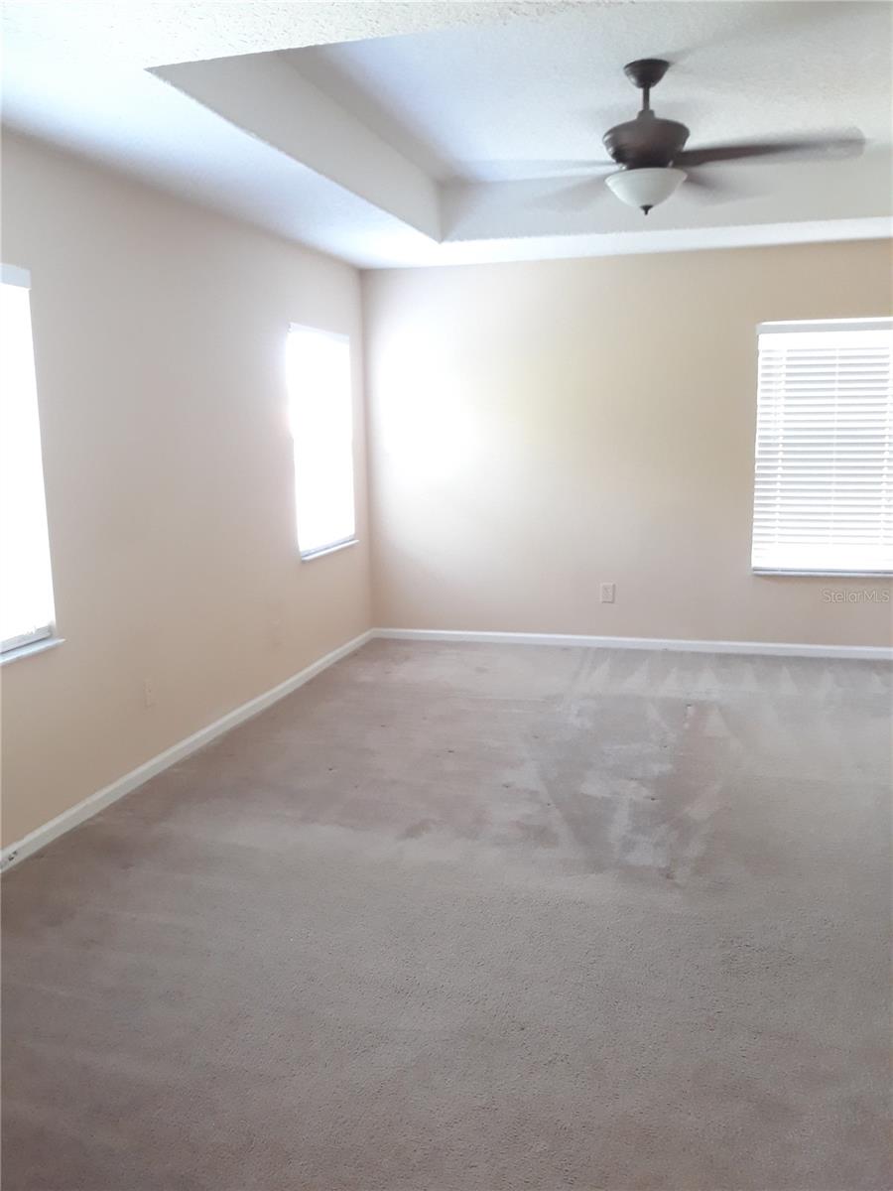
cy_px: 596
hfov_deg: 49.7
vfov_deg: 63.4
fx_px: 963
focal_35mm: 28
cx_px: 446
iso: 250
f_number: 1.7
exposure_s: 1/24
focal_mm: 3.7
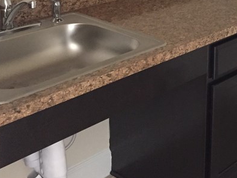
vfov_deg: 18.8
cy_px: -25
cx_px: 269
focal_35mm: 75
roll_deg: -4.1
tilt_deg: -14.5
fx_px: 513
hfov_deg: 24.1
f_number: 2.2
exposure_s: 1/15
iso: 250
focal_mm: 4.15
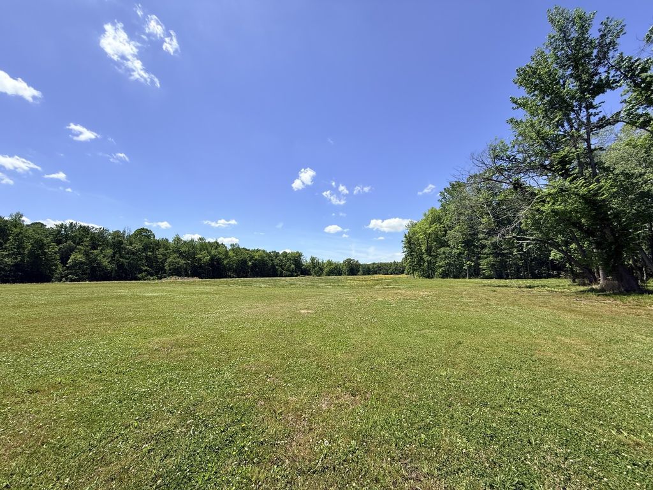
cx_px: 326
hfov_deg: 102.1
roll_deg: +1.3
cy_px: 245
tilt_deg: +8.1
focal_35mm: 14
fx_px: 264
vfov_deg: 85.7
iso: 50
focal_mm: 2.22
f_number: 2.2
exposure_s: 1/2611
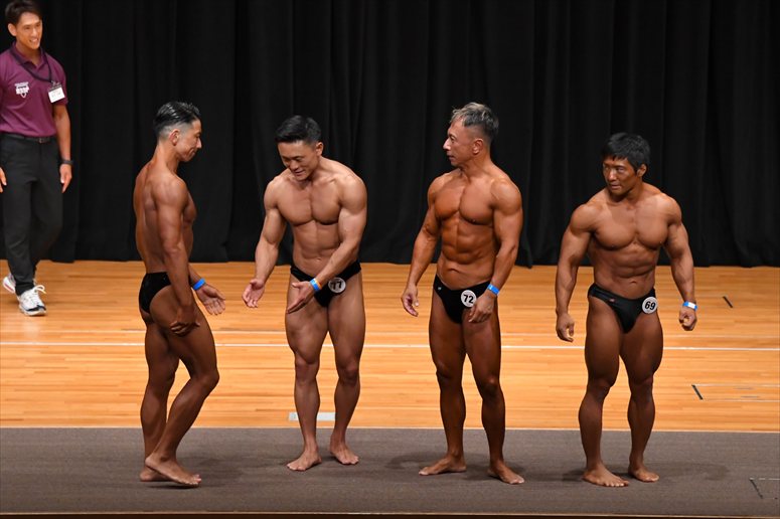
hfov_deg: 10.2
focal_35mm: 202
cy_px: 260
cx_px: 390
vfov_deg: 6.8
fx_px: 4375
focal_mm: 135
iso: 4000
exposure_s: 1/400
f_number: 5.6
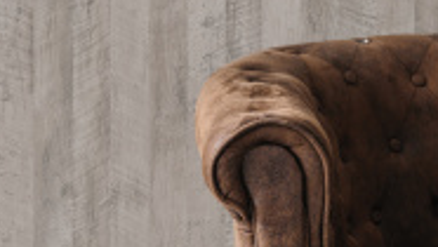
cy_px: 113
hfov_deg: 7.5
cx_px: 287
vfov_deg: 4.2
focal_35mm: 287
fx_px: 3338
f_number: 4
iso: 200
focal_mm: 85
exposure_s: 1/250
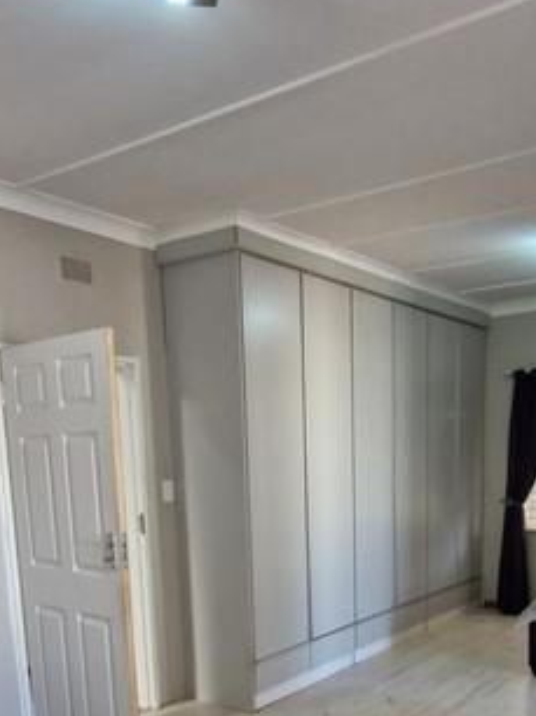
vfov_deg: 50.8
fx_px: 703
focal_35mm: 34
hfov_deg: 41.6
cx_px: 307
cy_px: 569
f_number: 2.2
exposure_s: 1/50
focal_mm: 1.74
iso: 400
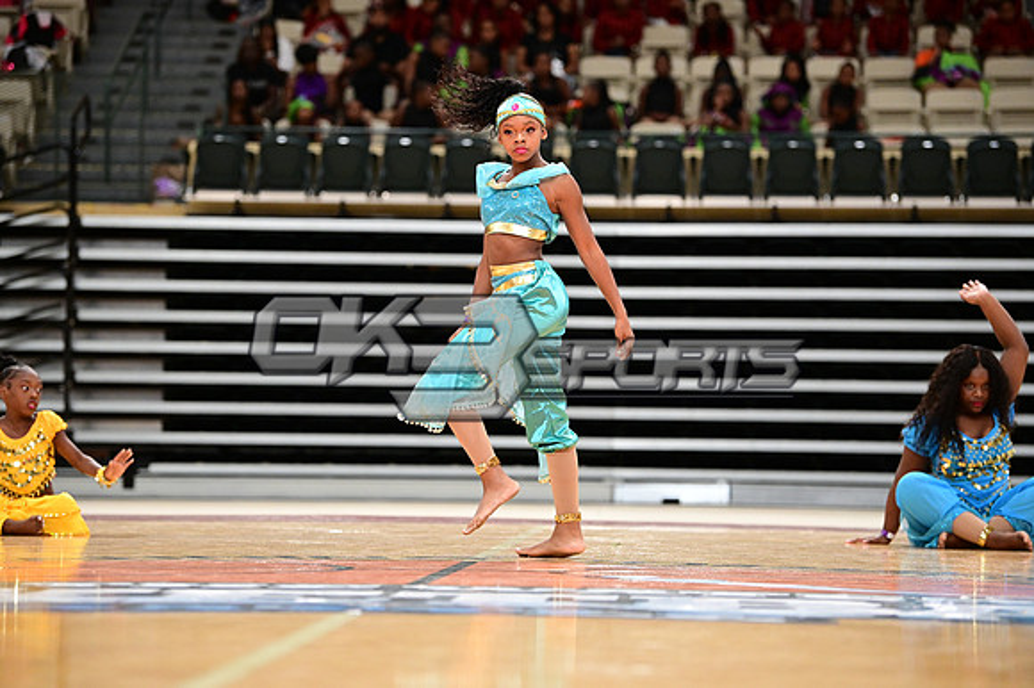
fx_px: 3732
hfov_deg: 15.8
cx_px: 517
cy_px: 344
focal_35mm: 130
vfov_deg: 10.5
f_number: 3.2
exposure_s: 1/1000
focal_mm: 130
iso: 6400
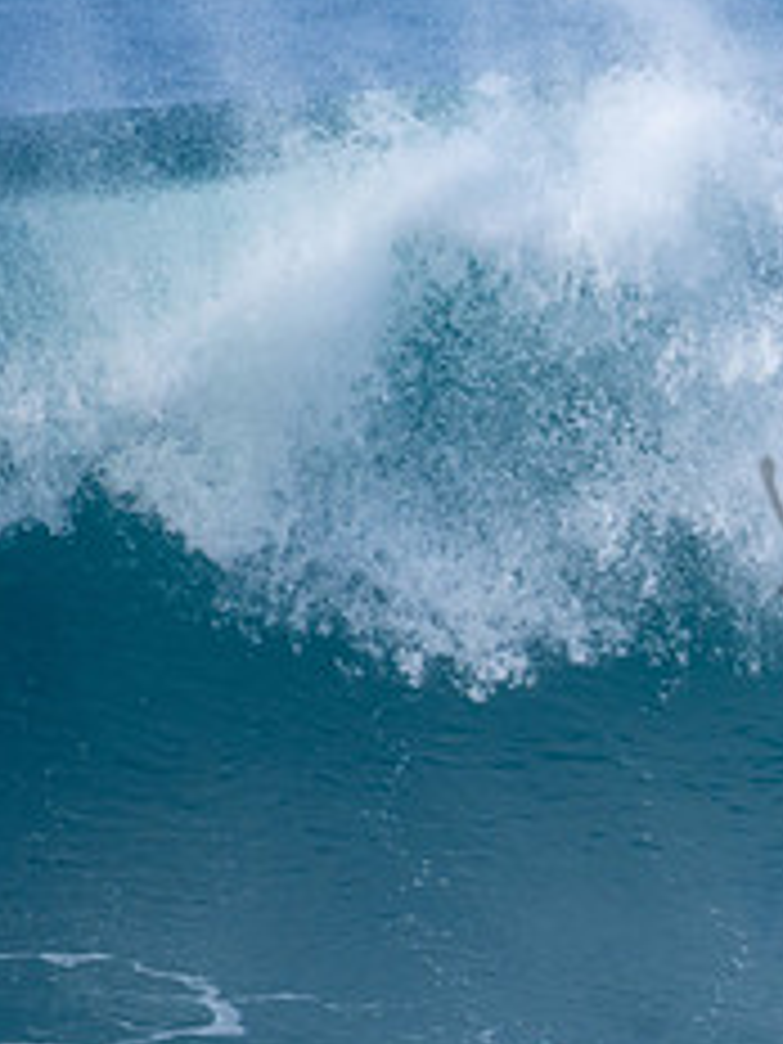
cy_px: 488
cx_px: 1224
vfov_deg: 1.1
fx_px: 54287
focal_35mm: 1800
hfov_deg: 0.8
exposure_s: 1/1250
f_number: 5.6
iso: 360
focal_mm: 500
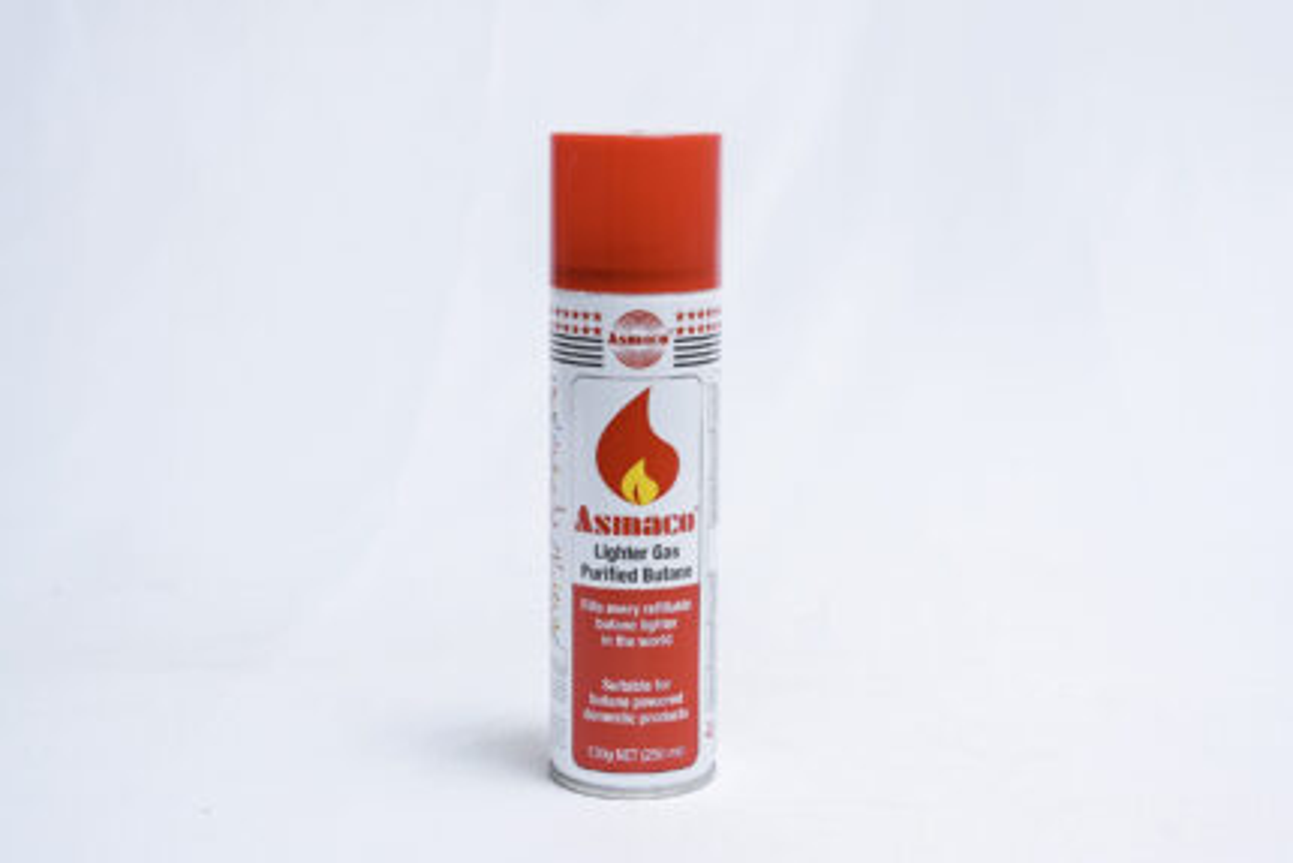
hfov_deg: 33.9
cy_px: 432
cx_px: 646
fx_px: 2120
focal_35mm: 59
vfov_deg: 23.0
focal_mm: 59
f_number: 9
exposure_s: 1/200
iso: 3200
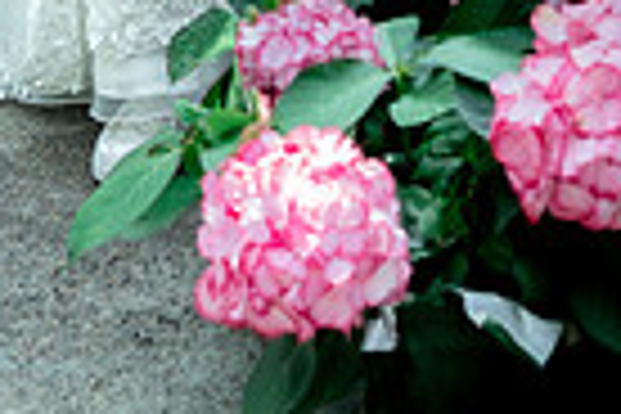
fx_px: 2035
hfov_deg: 17.3
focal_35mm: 118
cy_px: -394
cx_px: 234
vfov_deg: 10.7
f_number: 4.5
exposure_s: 1/100
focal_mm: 28
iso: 250
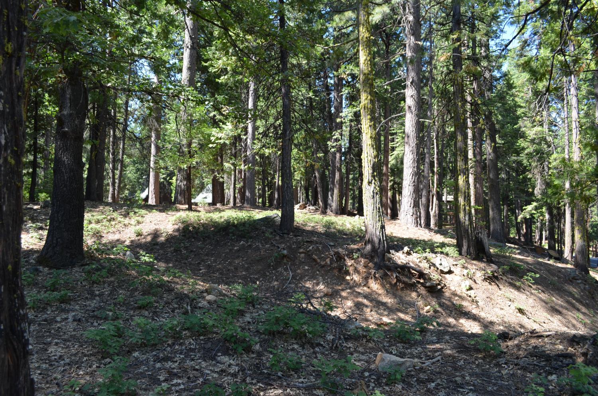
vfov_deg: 47.7
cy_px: 198
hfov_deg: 67.5
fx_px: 448
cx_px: 299
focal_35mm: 27
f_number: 6.3
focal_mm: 18
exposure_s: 1/160
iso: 200
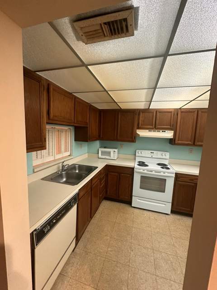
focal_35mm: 14
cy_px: 145
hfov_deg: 85.7
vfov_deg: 102.1
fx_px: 117
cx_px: 108
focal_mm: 2.22
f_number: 2.2
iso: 400
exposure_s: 1/60
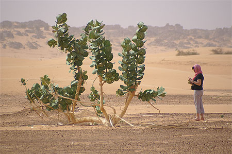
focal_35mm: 315
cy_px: 77
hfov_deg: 6.5
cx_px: 116
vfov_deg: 4.4
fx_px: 2028
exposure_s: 1/800
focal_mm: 210
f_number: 5.6
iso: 100
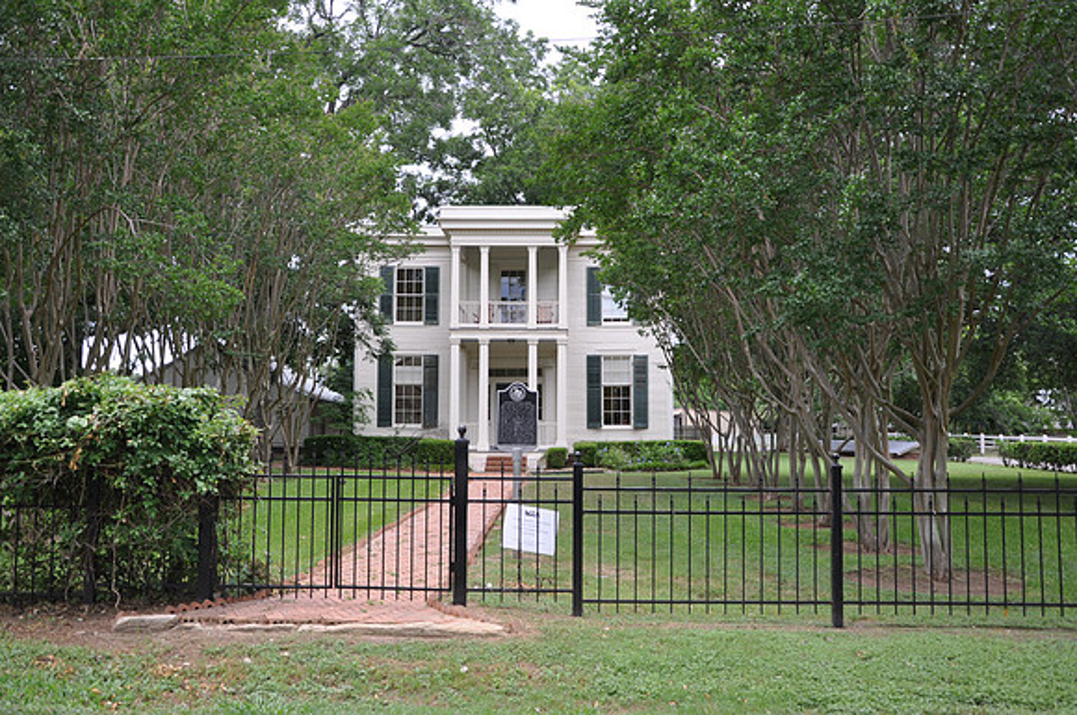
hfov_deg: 57.3
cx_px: 538
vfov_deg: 39.9
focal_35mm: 33
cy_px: 358
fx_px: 986
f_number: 5.6
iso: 250
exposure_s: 1/125
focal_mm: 22
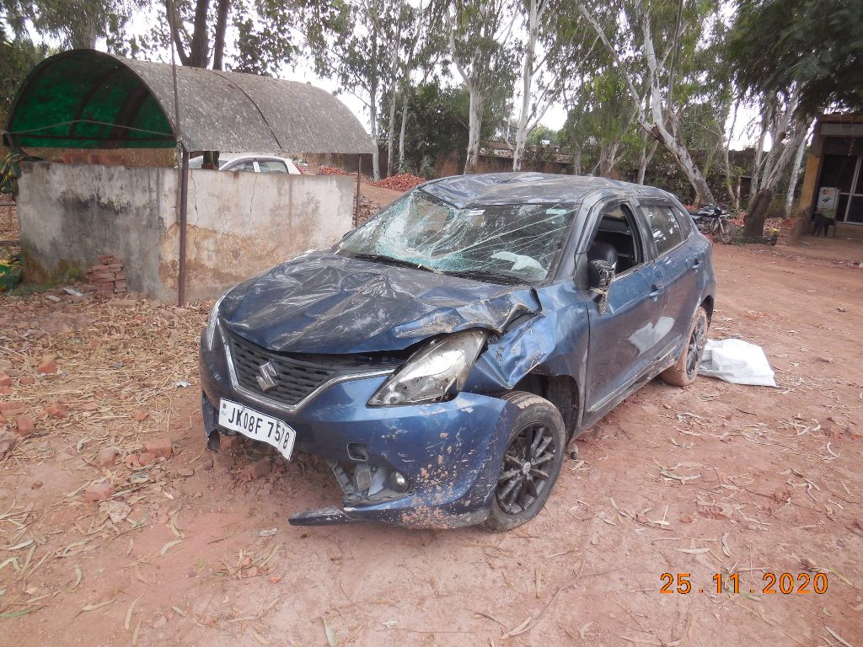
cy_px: 324
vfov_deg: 54.9
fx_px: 623
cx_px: 432
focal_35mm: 25
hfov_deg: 69.4
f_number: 3.1
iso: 125
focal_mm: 4.5
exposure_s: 1/50
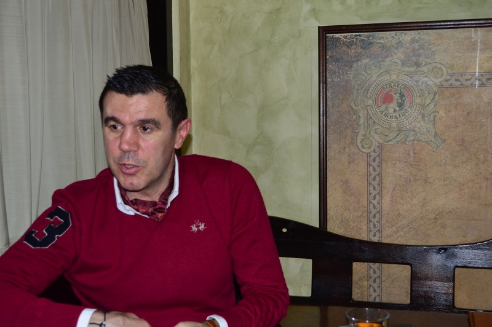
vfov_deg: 26.4
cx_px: 246
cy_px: 164
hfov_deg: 38.9
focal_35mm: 51
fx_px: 696
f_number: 5
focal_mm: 34
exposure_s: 1/200
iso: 100
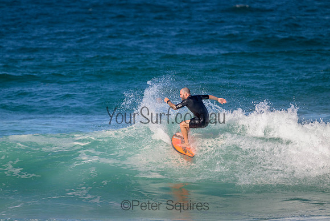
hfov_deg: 2.6
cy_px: 110
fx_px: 7335
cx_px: 165
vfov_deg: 1.7
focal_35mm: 800
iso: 1100
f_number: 11
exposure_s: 1/2000
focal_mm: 800
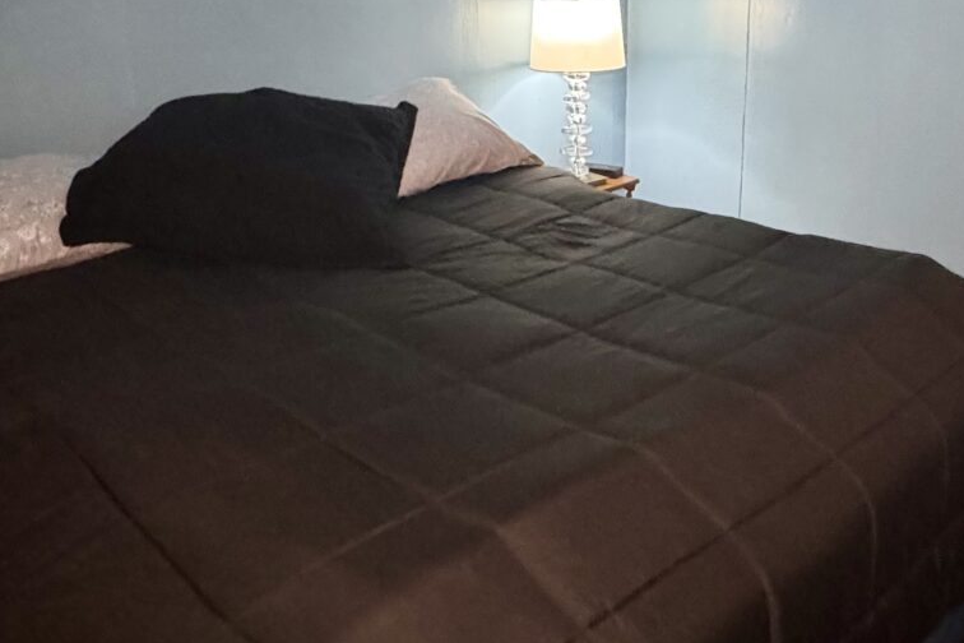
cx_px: 612
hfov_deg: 51.3
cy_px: 135
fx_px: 991
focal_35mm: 37
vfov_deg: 34.9
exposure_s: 1/60
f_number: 2.2
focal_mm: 2.22
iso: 1000
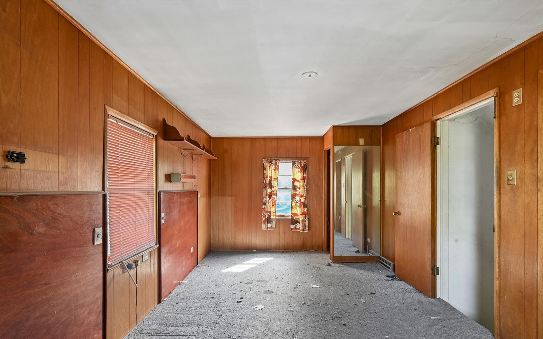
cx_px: 270
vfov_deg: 66.2
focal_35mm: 18
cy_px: 188
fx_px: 259
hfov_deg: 92.6
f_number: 10
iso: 400
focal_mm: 16.5
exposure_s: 1/5
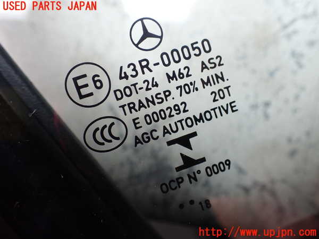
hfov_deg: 60.0
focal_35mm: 30
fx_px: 276
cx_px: 160
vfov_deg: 46.8
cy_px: 120
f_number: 2.3
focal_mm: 5.4
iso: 125
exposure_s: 1/125
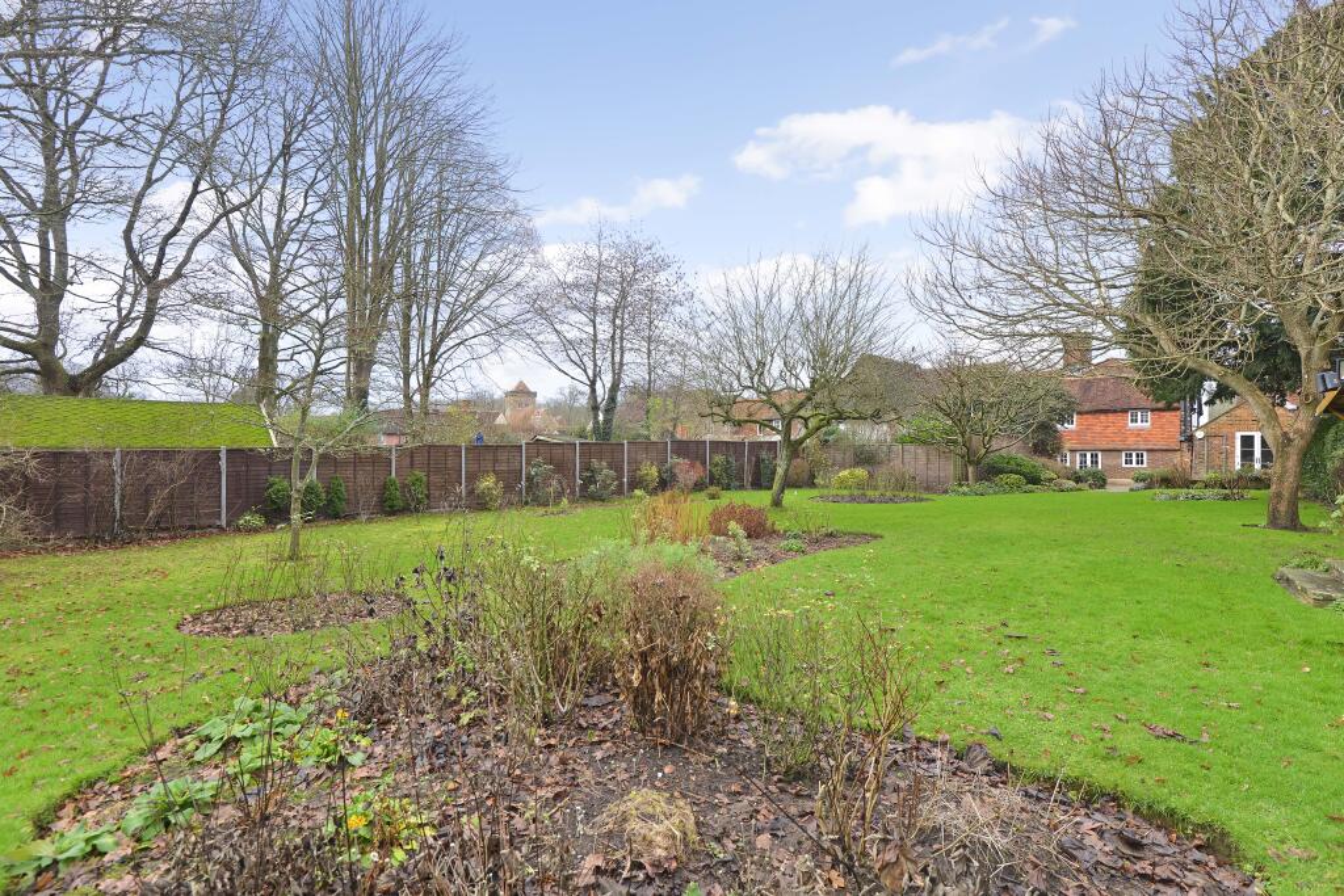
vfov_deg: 73.8
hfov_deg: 96.7
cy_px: 448
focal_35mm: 16
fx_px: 597
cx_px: 672
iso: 400
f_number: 7.1
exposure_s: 1/50
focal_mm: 16
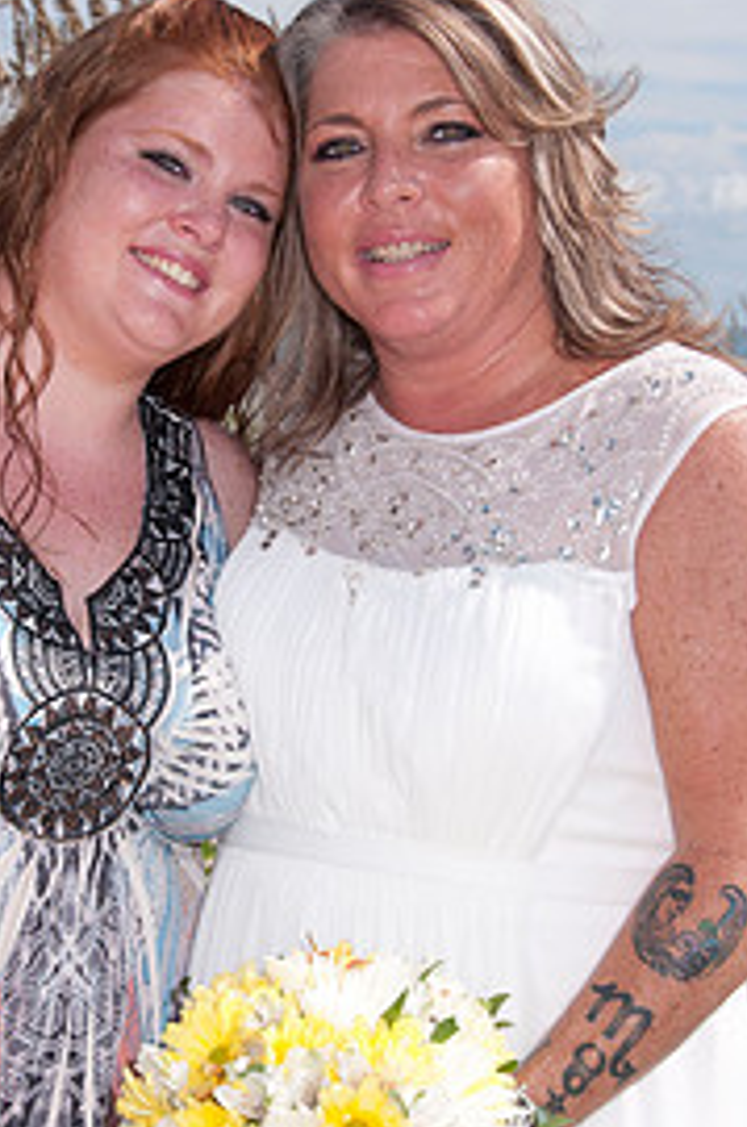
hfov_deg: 11.4
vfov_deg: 17.1
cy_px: 609
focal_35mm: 120
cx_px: 240
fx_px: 3749
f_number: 11
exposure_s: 1/250
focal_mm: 48
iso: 100
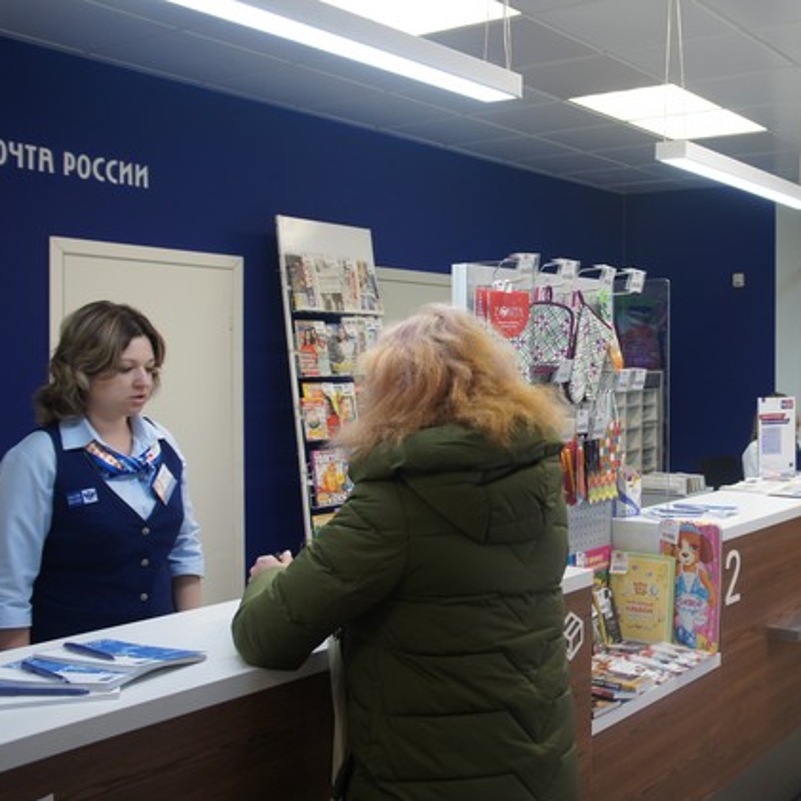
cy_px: 403
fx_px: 1064
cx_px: 537
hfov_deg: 40.7
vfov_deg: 41.3
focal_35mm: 41
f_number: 4.5
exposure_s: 1/100
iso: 400
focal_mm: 21
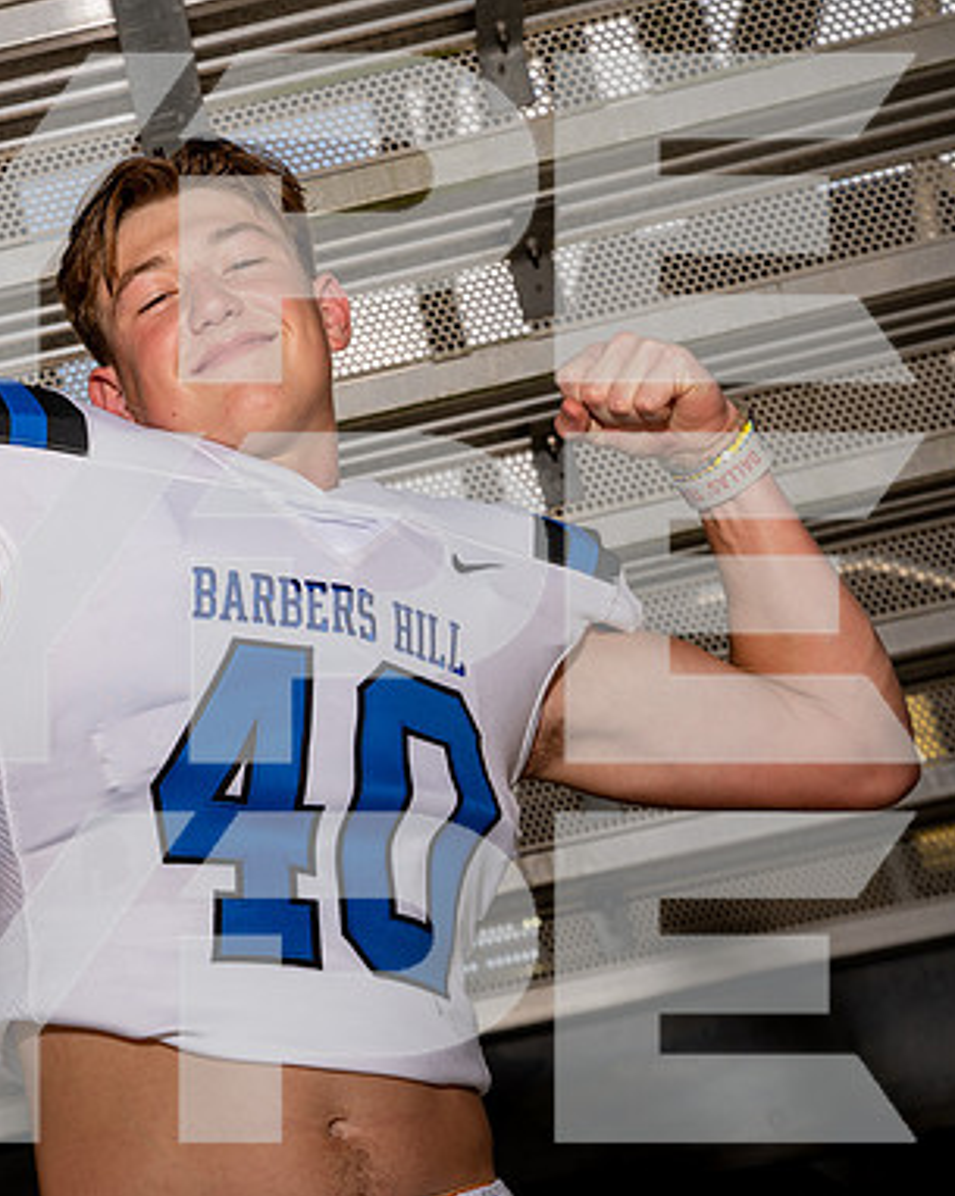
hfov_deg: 15.7
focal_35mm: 97
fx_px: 3431
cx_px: 128
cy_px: 600
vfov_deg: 19.8
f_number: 7.1
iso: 100
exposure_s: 1/250
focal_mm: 68
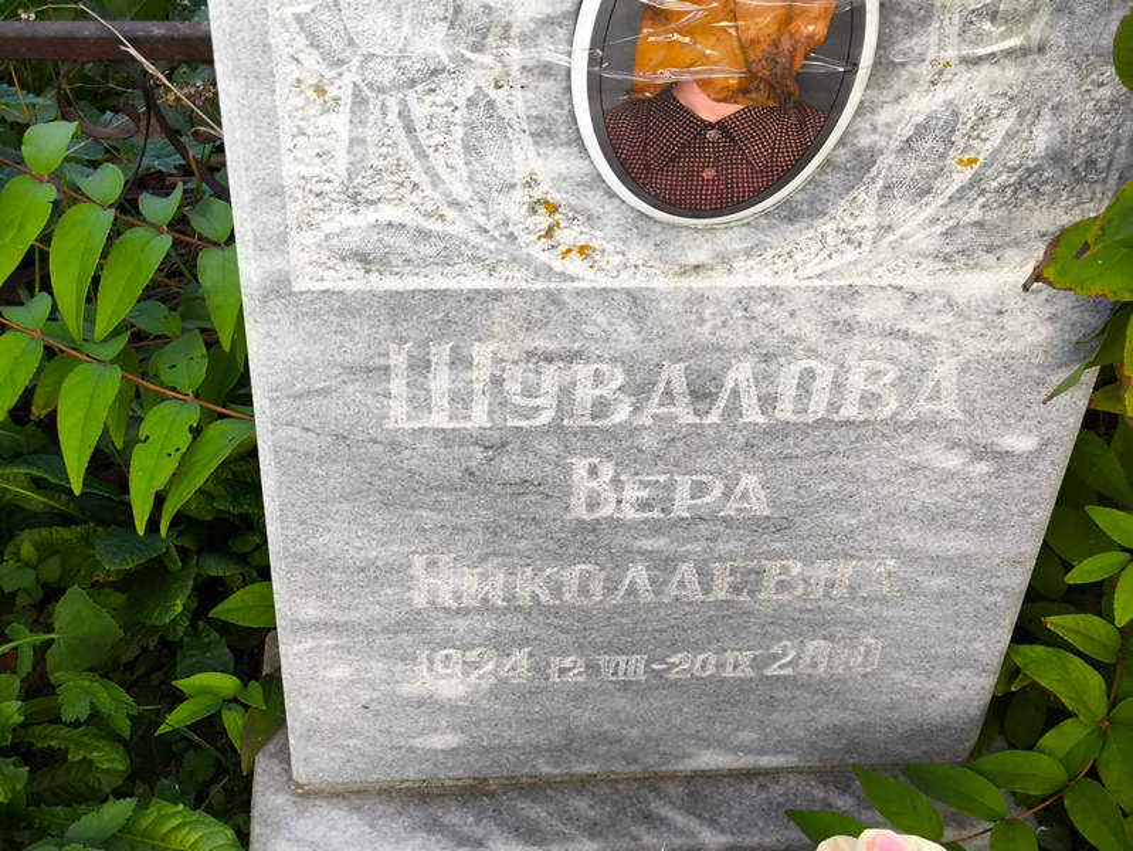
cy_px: 426
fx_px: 1637
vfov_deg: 29.1
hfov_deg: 38.2
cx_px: 566
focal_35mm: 50
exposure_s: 1/100
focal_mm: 4.71
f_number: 1.7
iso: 80
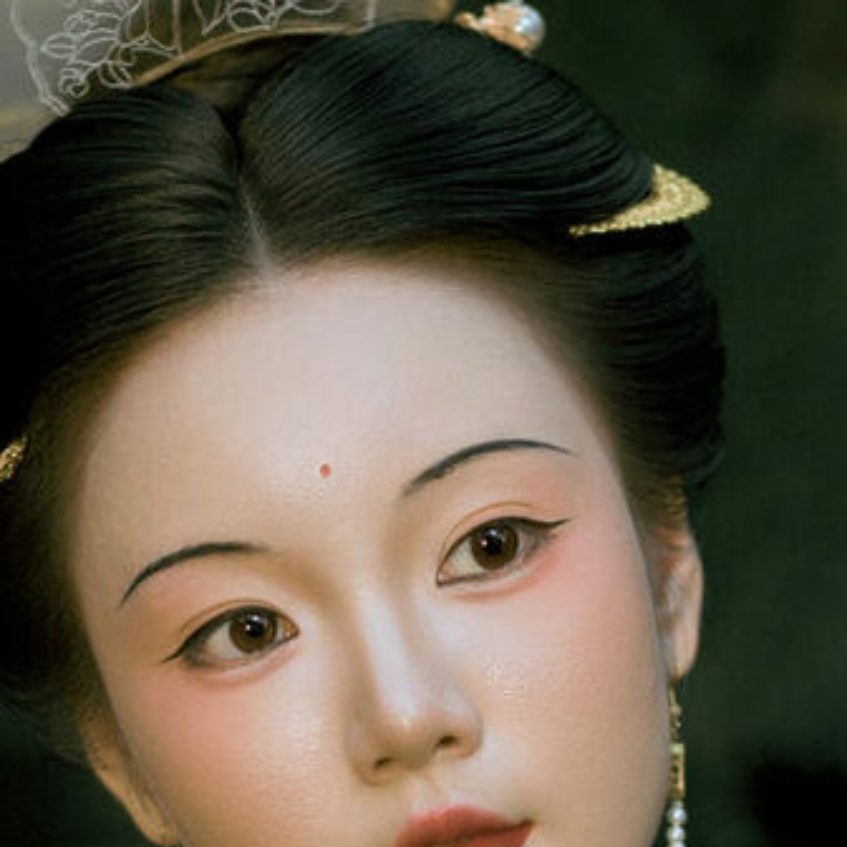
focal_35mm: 339
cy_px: 1398
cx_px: 214
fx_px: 9385
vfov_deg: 5.1
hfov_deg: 5.2
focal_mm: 85
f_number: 2.5
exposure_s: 1/200
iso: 1000
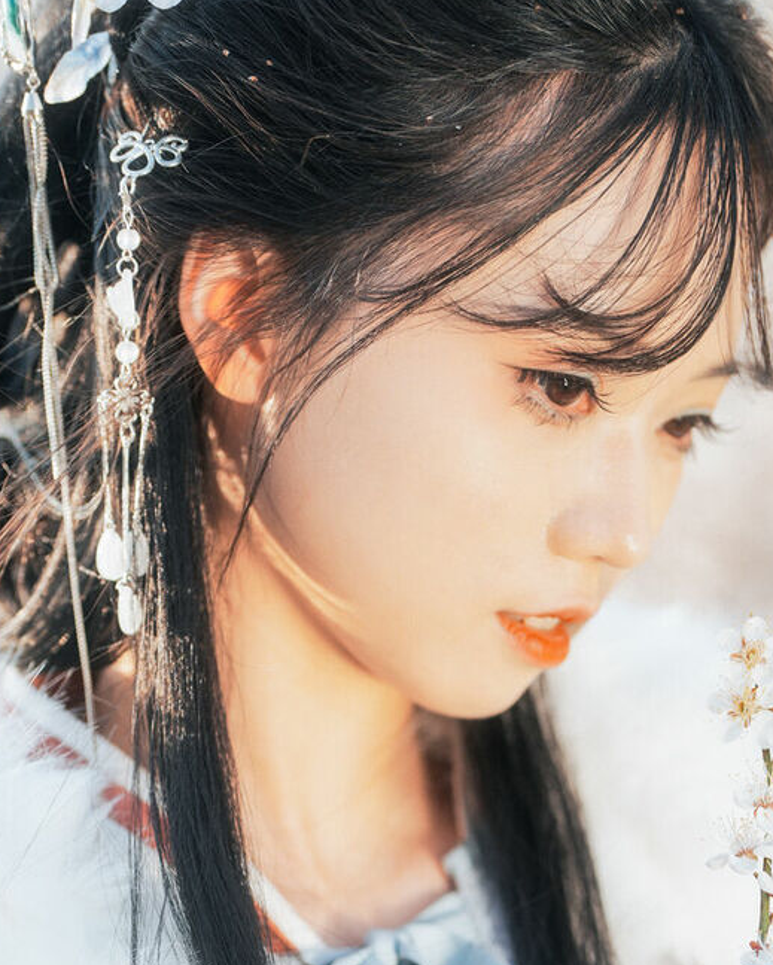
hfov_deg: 13.5
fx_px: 3258
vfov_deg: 16.5
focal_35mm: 114
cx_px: 366
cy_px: 966
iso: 100
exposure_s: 1/800
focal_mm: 50
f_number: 1.8
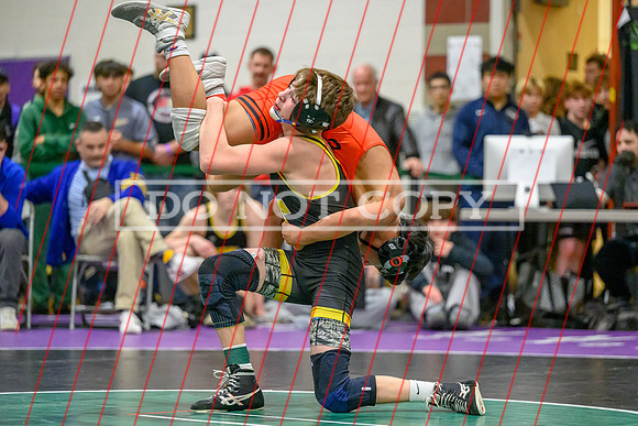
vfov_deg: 9.2
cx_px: 341
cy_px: 224
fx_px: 2656
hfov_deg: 13.7
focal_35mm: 150
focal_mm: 140
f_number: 2.8
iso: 14400
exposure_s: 1/800
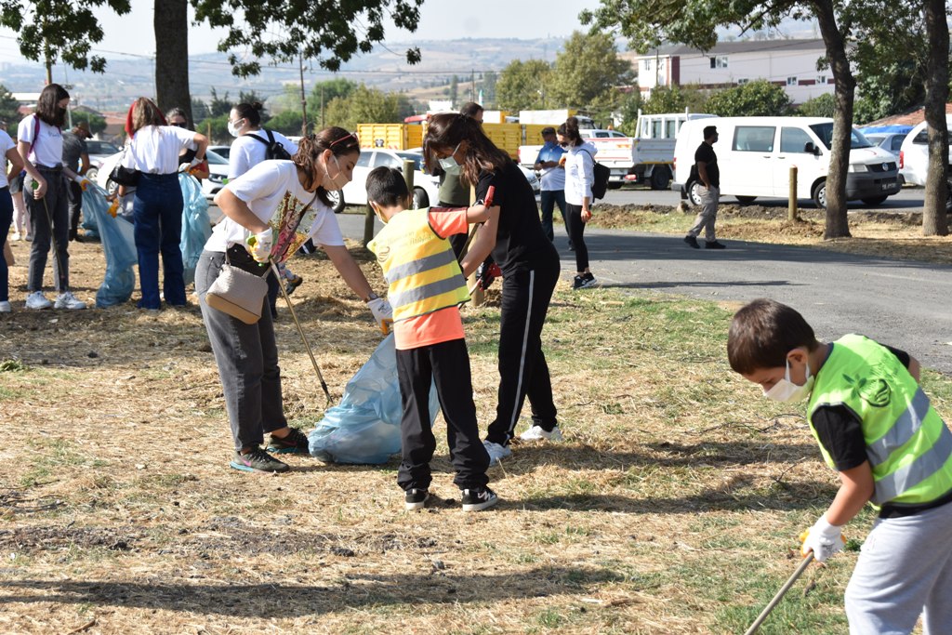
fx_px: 1825
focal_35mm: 69
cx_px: 476
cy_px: 318
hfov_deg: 29.2
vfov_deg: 19.7
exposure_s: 1/500
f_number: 8
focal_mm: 46
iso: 250
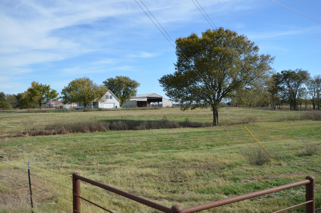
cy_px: 106
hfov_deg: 53.2
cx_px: 160
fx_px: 320
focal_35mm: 36
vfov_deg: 36.7
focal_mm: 24
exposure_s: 1/250
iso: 140
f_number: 8
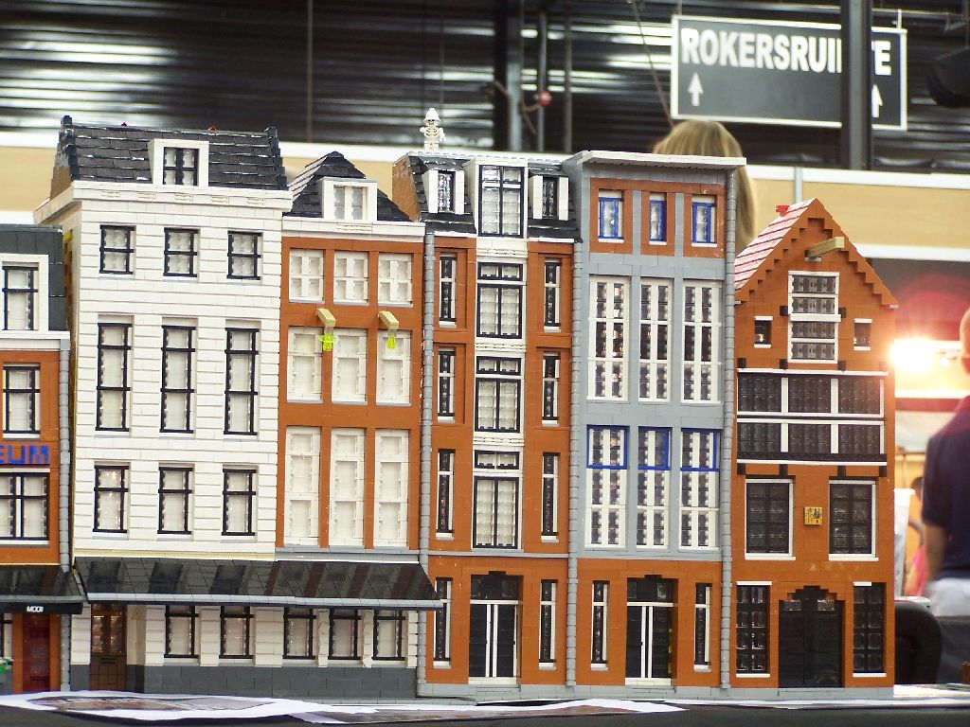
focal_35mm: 105
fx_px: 2942
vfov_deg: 14.1
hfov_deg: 18.7
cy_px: 364
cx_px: 485
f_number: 3.2
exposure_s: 1/2
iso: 80
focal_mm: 17.5
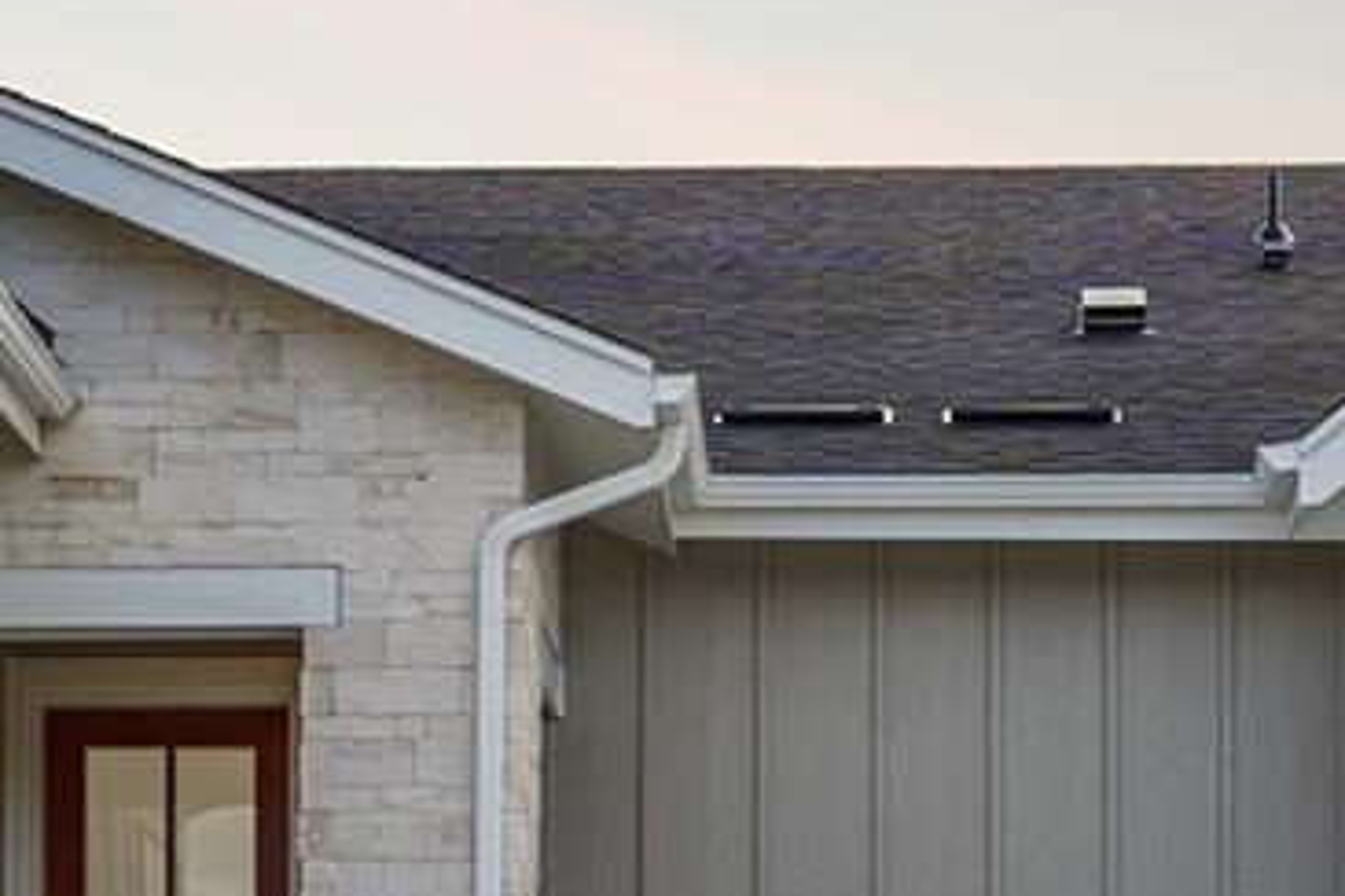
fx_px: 3923
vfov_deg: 13.0
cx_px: 882
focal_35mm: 105
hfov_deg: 19.4
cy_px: 764
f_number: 8
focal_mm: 24
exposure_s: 1/250
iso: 160
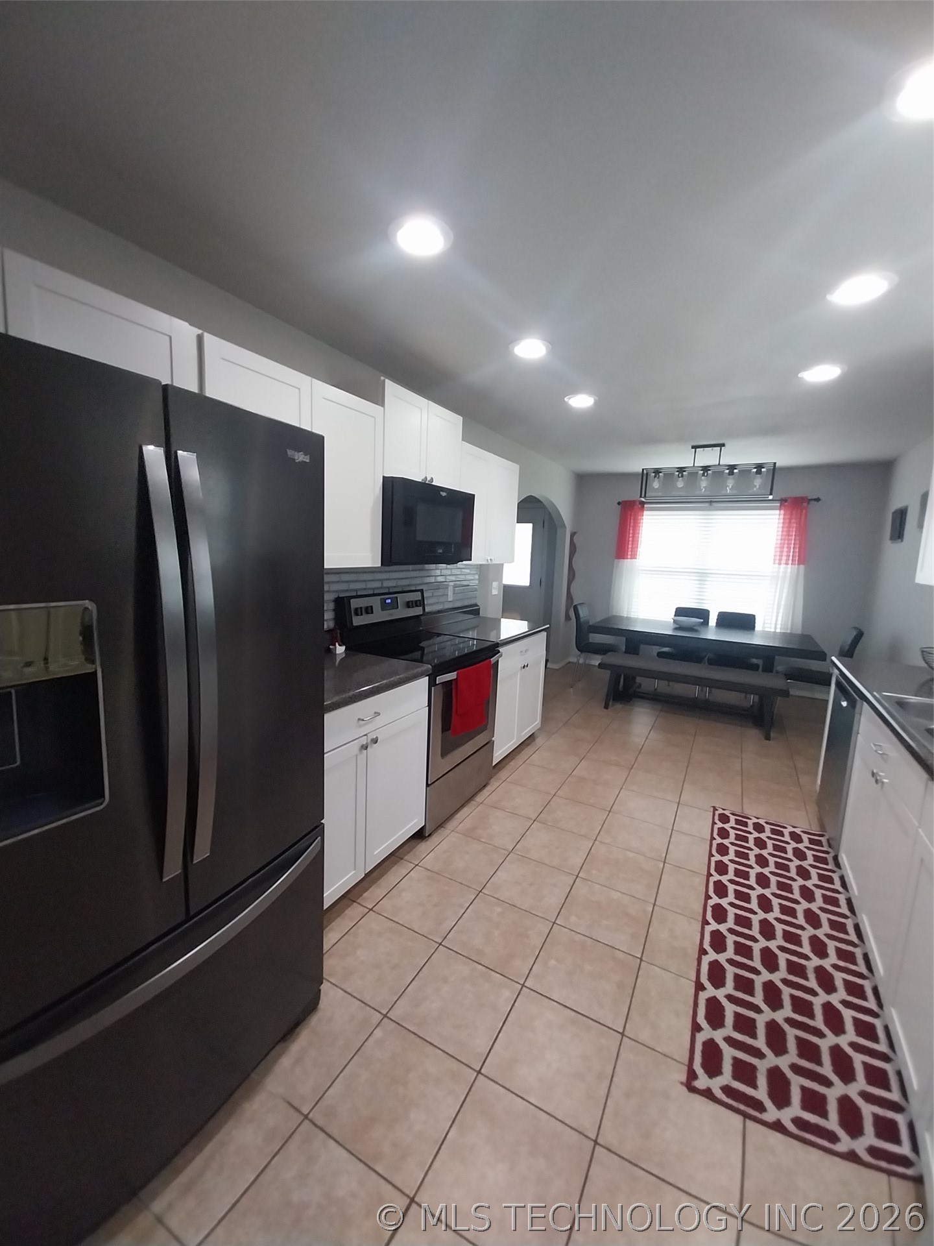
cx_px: 467
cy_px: 623
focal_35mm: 13
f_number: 2.2
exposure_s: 1/40.1
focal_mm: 1.13
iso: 160
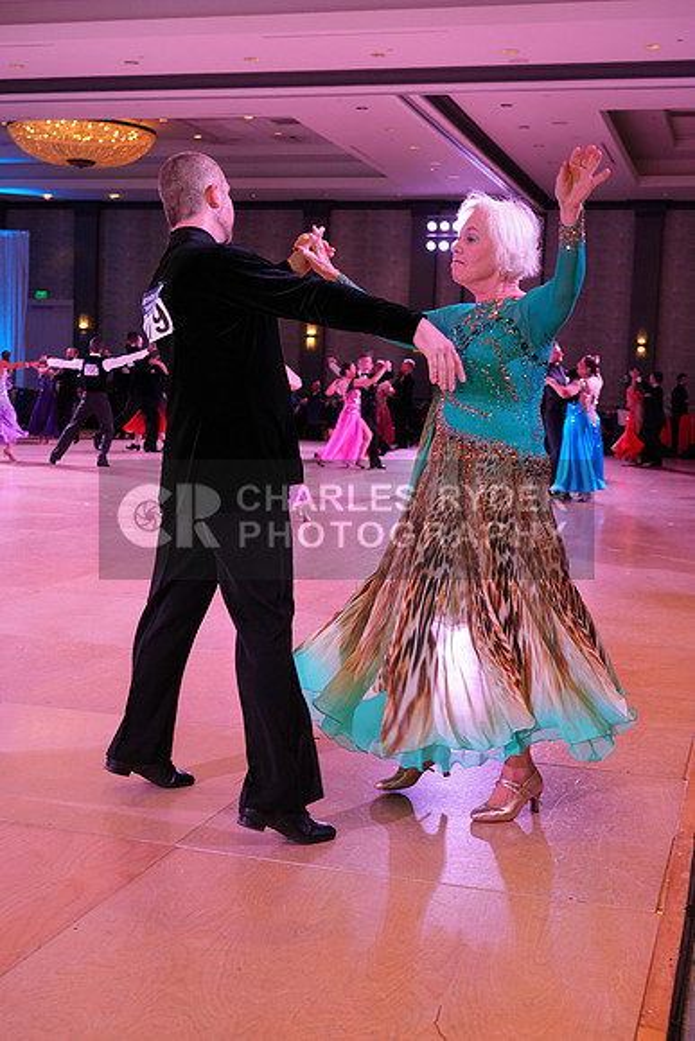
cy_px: 520
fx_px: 1302
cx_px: 348
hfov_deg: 29.9
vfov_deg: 43.6
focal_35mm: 45
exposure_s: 1/200
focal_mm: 45
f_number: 4.5
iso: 2000
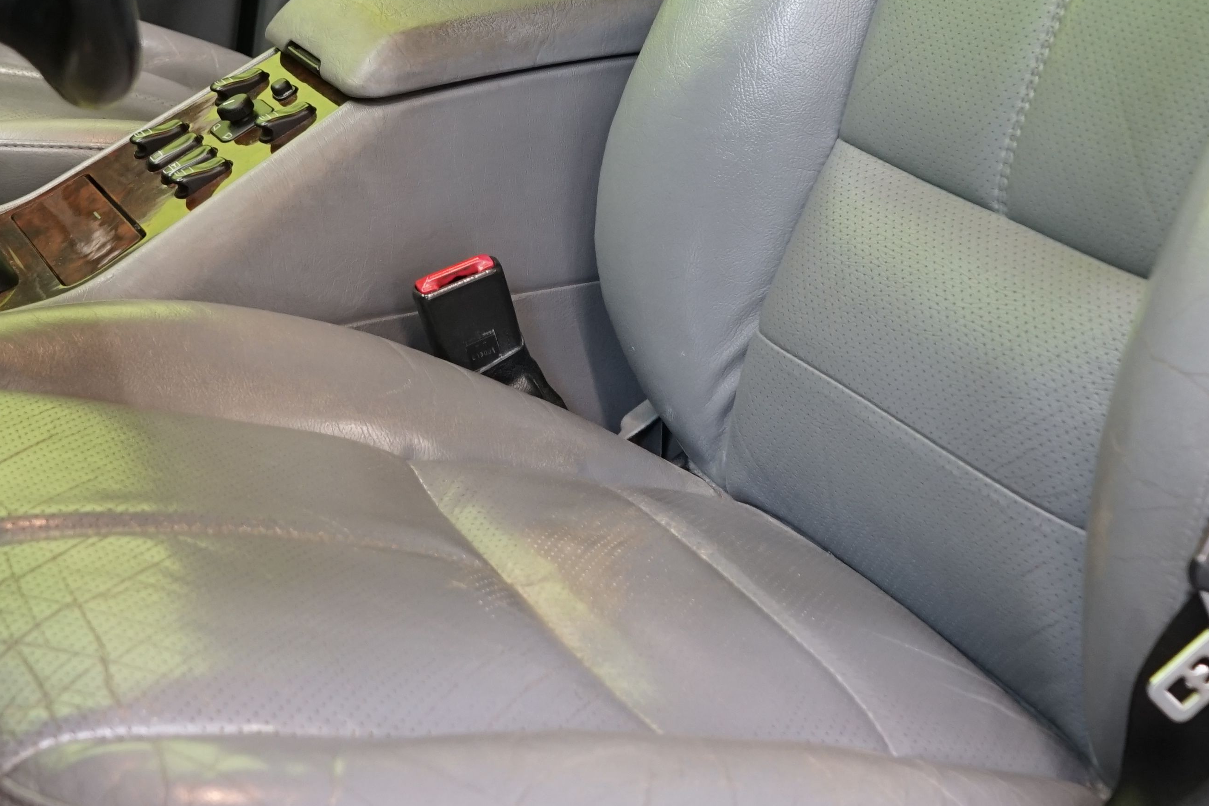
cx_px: 499
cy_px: 60
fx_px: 2317
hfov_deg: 29.2
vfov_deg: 19.3
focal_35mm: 69
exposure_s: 1/20
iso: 1000
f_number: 5
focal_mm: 30
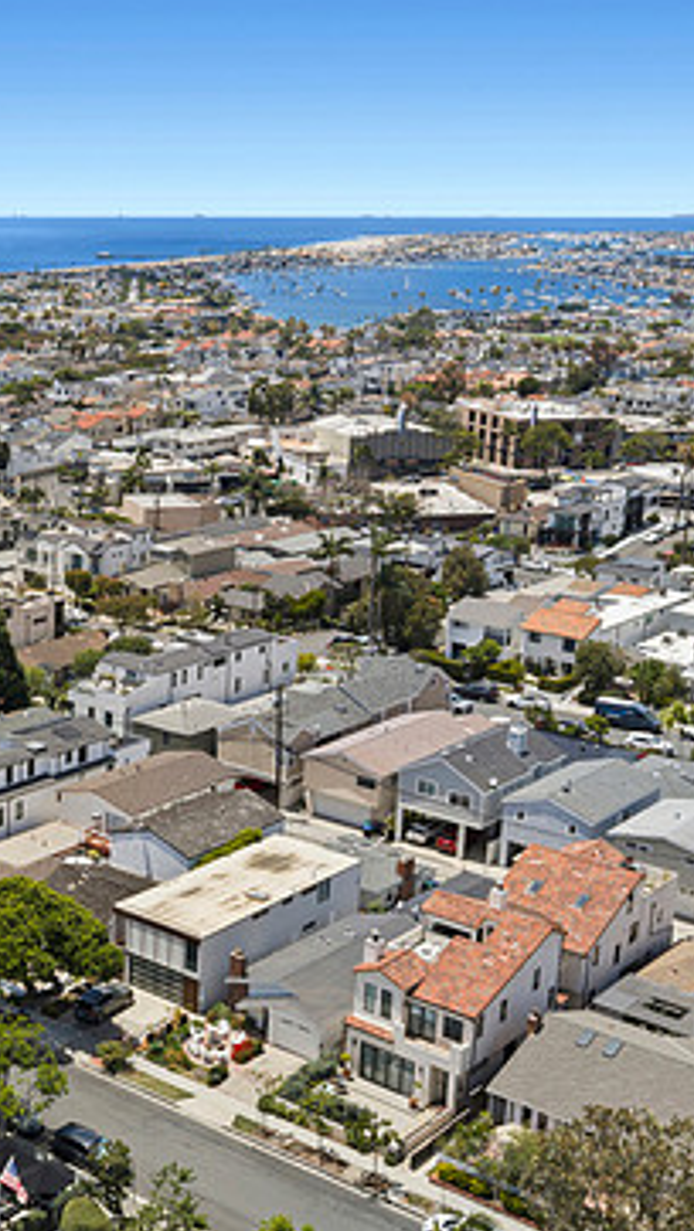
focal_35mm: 47
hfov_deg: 24.2
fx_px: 1535
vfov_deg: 43.7
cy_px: 641
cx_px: -20
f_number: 9
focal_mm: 14.45
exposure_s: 1/120
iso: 160
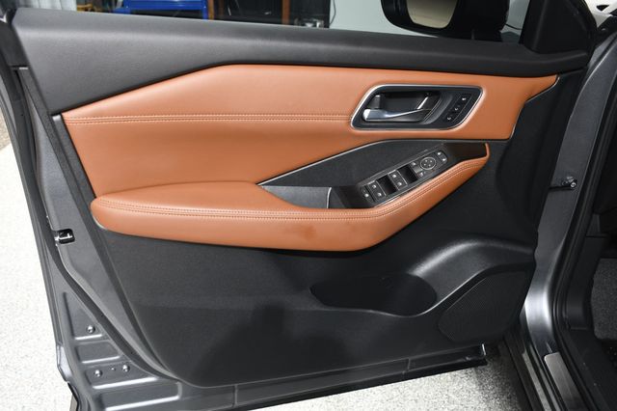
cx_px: 308
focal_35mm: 33
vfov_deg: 39.9
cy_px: 206
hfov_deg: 57.2
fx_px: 565
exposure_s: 1/160
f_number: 5.6
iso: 100
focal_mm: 22
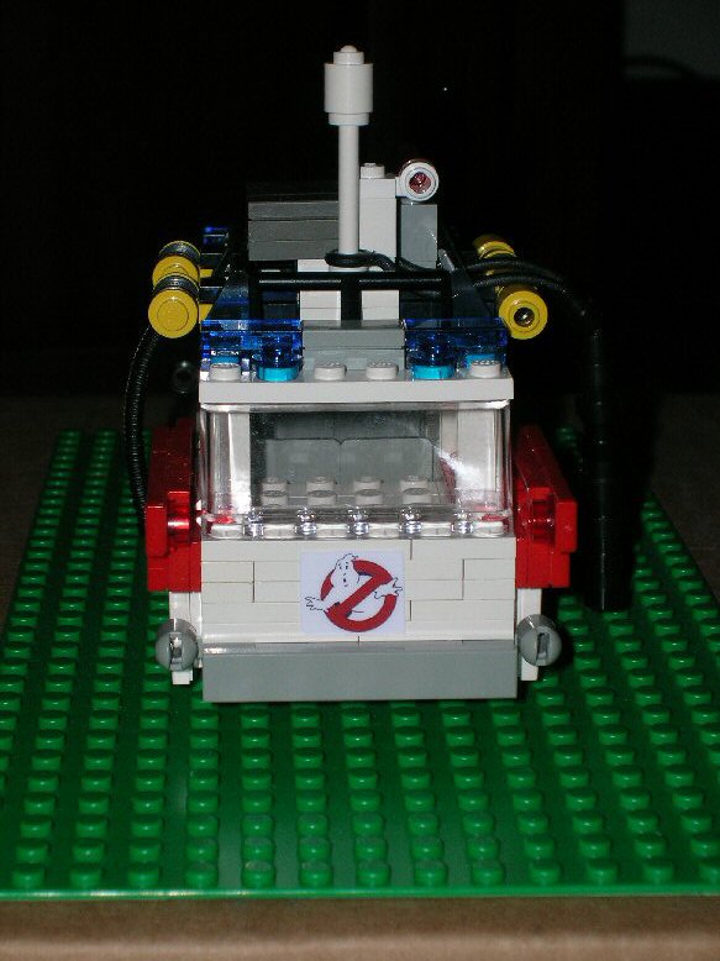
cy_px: 480
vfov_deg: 19.3
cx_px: 360
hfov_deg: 14.5
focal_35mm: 102
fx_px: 2830
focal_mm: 17.1
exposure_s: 1/60.1
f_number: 4.9
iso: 50
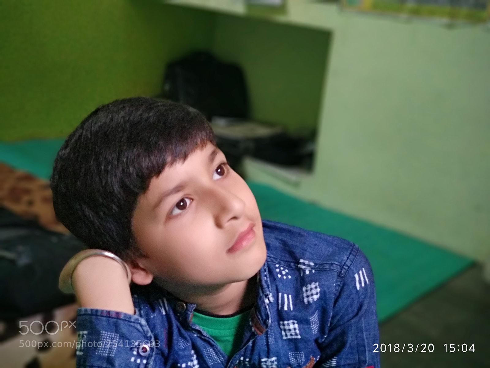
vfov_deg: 28.0
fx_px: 736
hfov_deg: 36.8
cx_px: 245
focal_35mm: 52
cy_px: 184
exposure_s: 1/33
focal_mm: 5.99
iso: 2000
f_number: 2.6
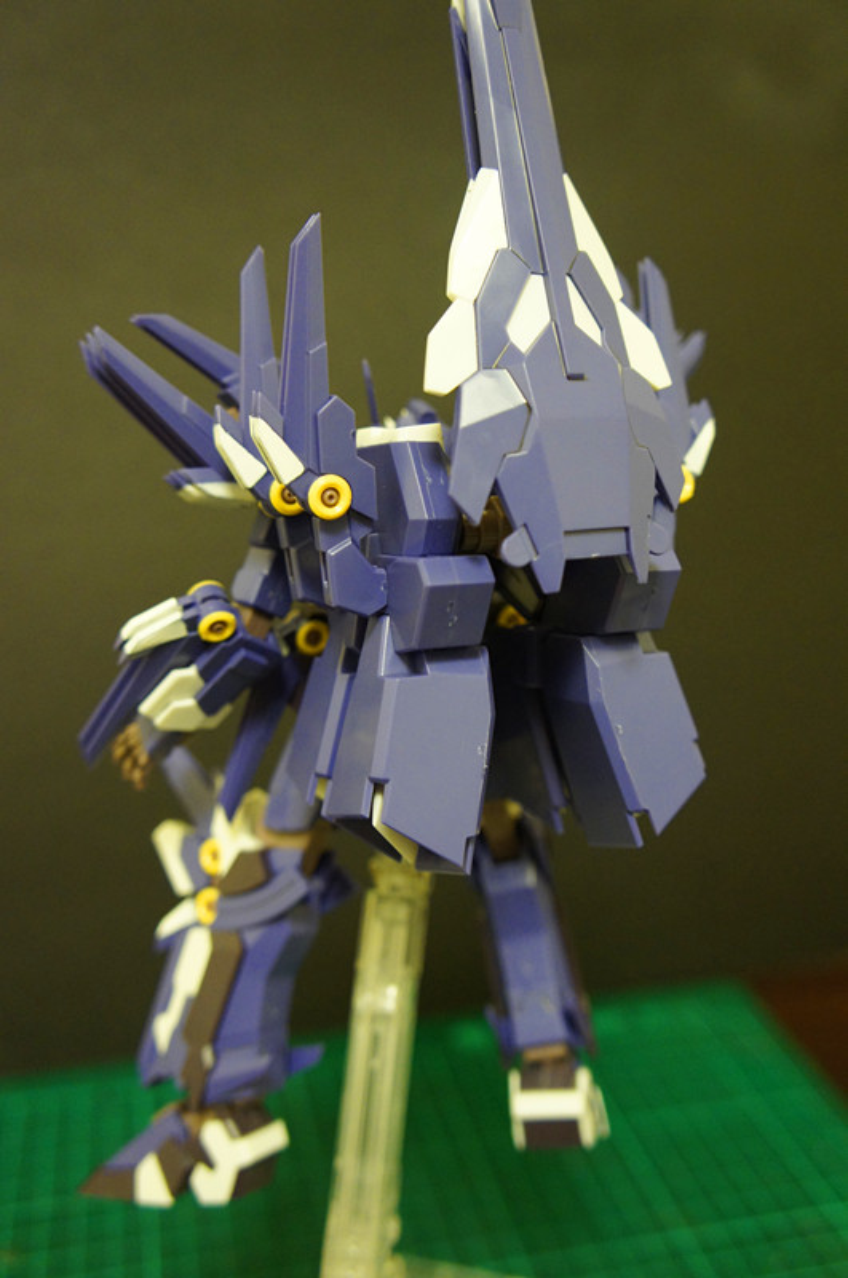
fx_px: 1169
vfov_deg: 57.3
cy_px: 639
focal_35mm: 33
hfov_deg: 39.9
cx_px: 424
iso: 1600
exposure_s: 1/30
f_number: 4
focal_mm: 22
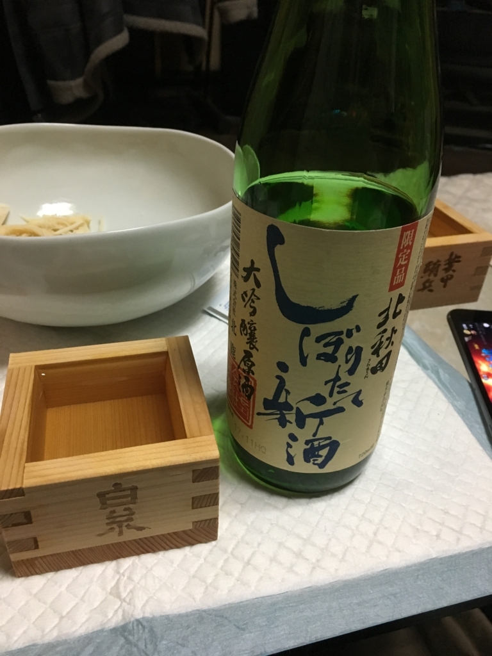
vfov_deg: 61.7
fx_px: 550
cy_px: 328
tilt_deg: -34.0
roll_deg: -1.8
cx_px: 246
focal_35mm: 29
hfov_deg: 48.2
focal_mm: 4.15
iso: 200
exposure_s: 1/24
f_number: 2.2
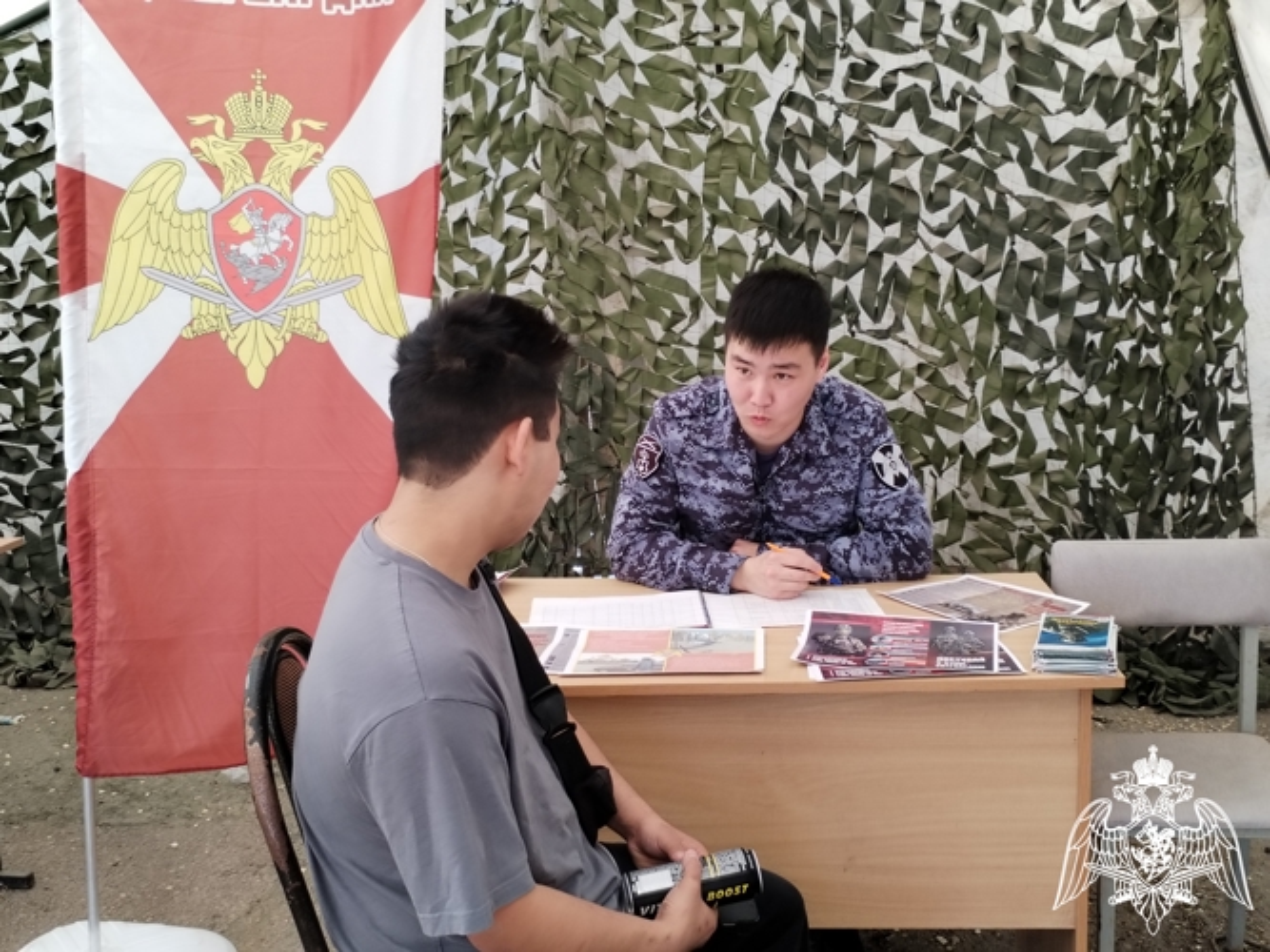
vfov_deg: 34.3
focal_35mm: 42
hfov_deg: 44.8
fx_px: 1541
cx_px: 635
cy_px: 476
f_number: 1.8
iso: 101
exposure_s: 1/100
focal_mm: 4.75
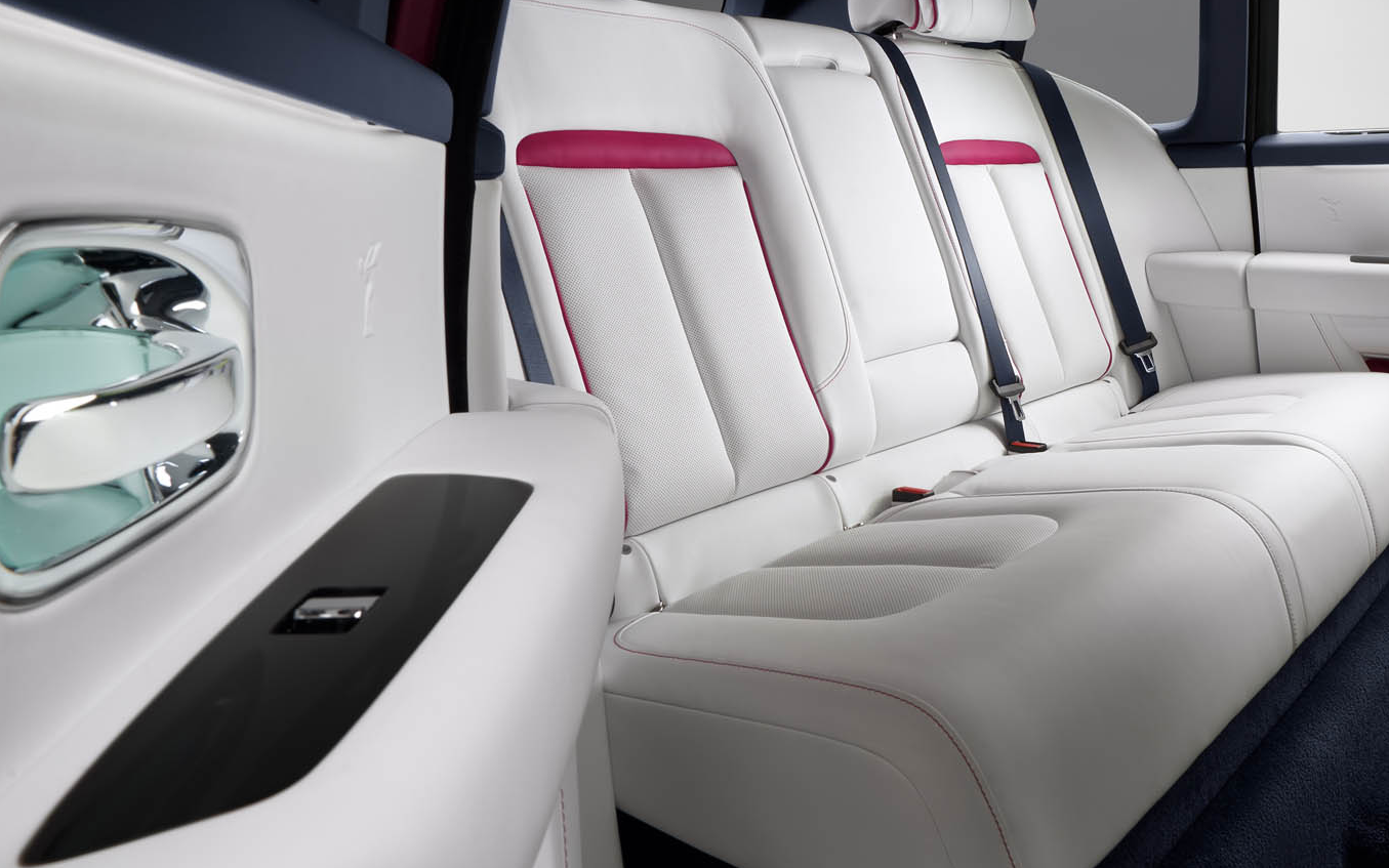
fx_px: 984
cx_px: 843
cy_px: 338
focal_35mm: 26
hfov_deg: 69.6
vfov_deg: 47.3
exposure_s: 8
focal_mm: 18
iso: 100
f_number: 16
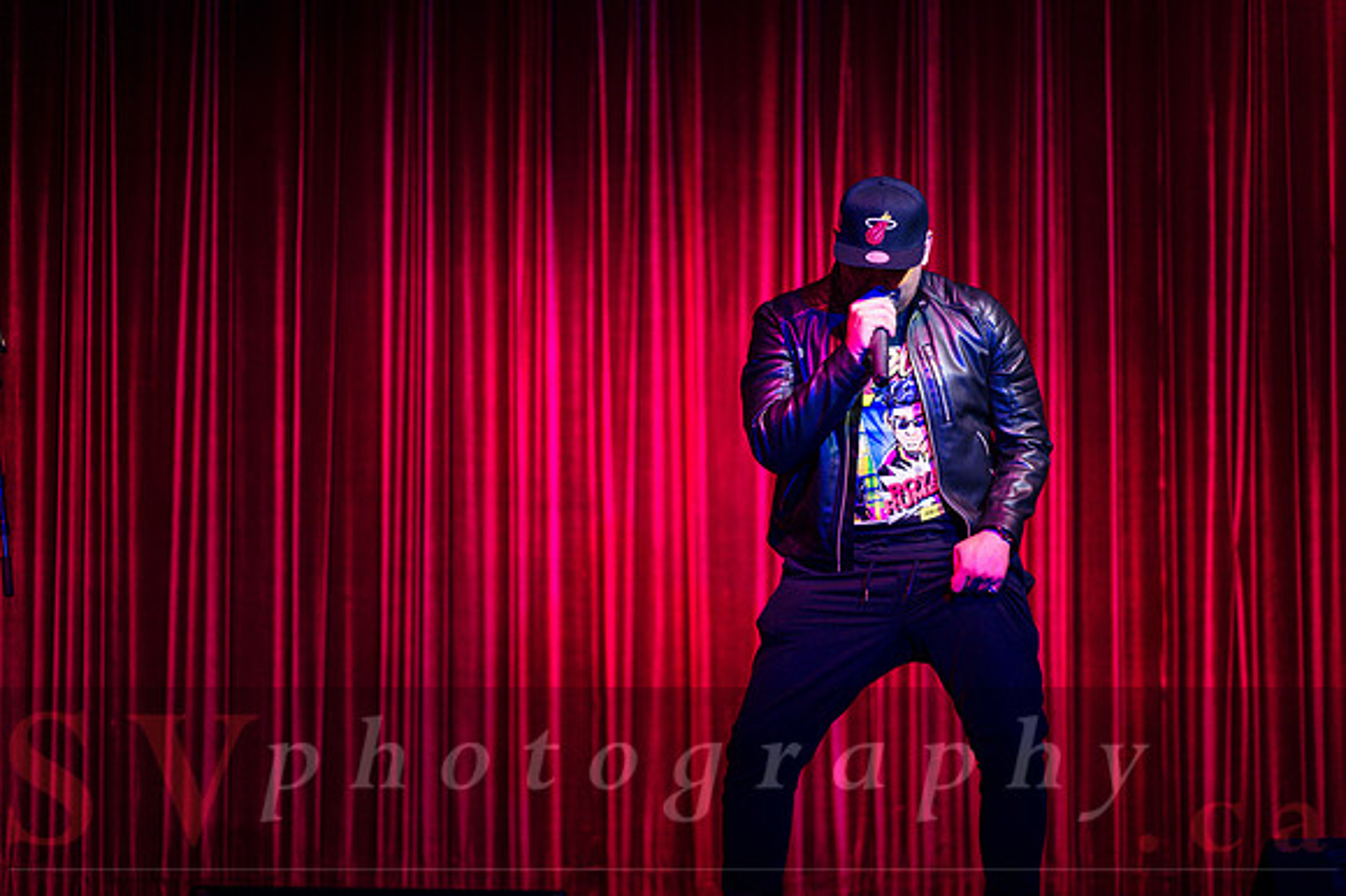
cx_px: 673
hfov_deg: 19.5
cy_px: 448
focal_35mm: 105
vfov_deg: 13.0
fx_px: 3923
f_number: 1.4
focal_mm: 105
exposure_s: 1/250
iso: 800
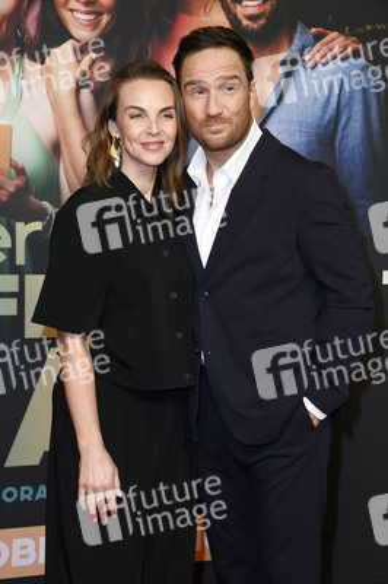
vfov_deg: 28.9
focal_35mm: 70
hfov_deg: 19.4
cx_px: 194
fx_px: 1134
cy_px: 292
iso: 1250
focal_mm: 70
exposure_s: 1/250
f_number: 5.6
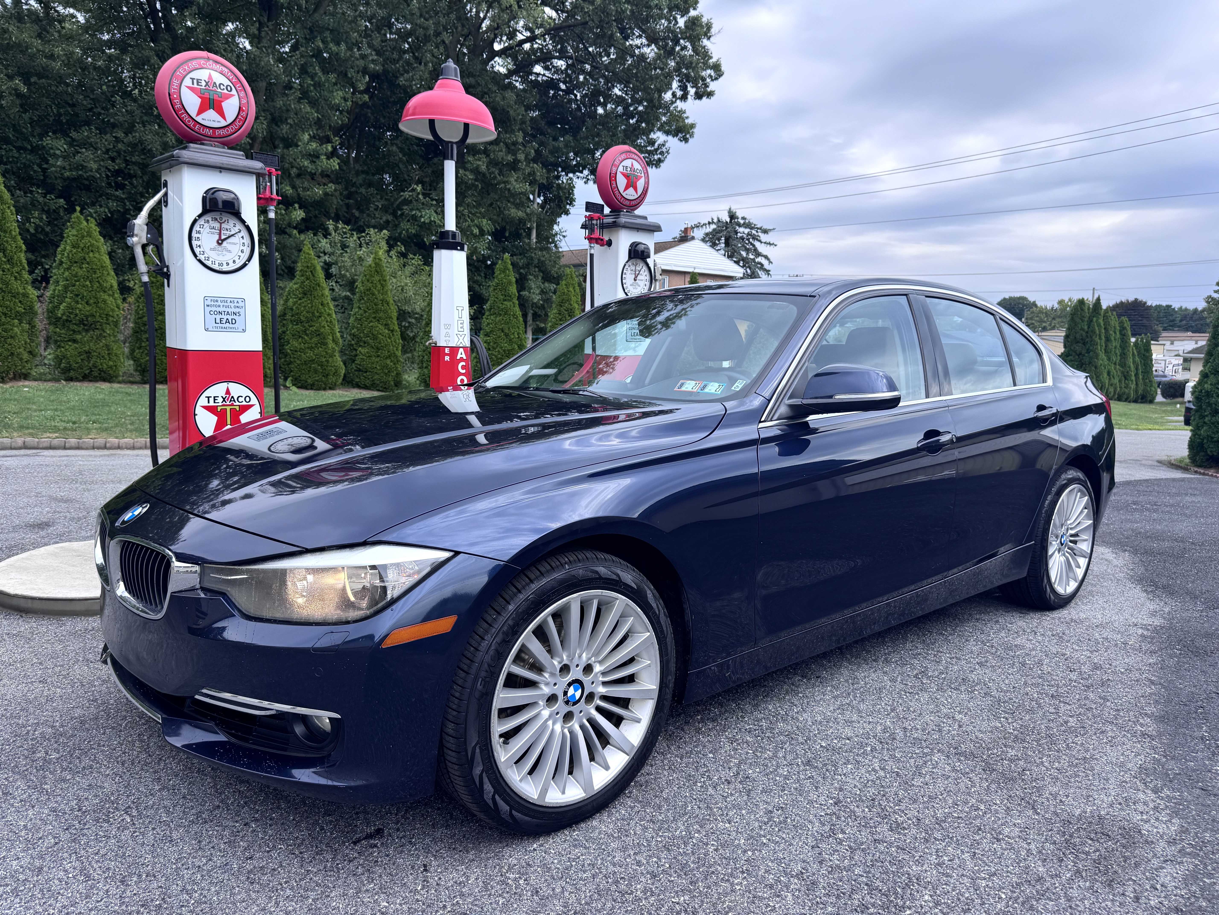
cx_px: 610
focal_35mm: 24
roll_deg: -1.3
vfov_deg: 56.8
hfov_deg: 71.6
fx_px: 845
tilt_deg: -9.2
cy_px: 458
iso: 80
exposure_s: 1/1818
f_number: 1.78
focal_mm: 6.76
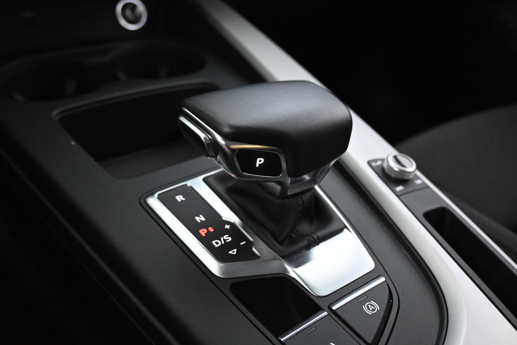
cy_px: 172
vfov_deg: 39.1
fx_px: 485
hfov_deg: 56.1
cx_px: 258
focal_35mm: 34
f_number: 4
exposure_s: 1/40
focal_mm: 22.5
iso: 8000
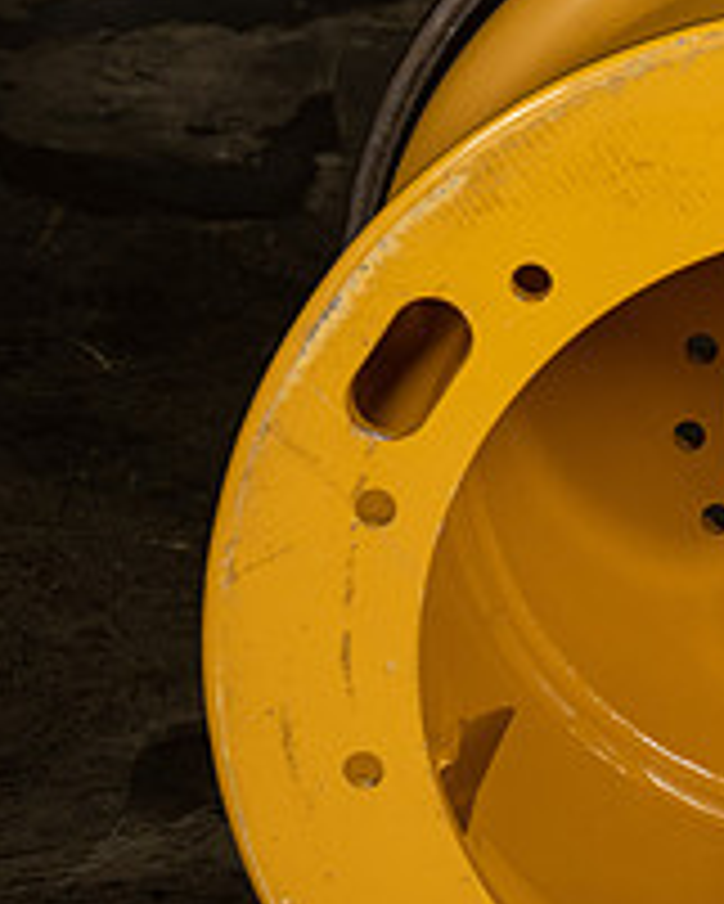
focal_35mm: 165
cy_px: 560
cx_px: 899
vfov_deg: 11.7
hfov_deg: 9.2
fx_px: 4416
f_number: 5.6
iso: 800
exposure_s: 1/100
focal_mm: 61
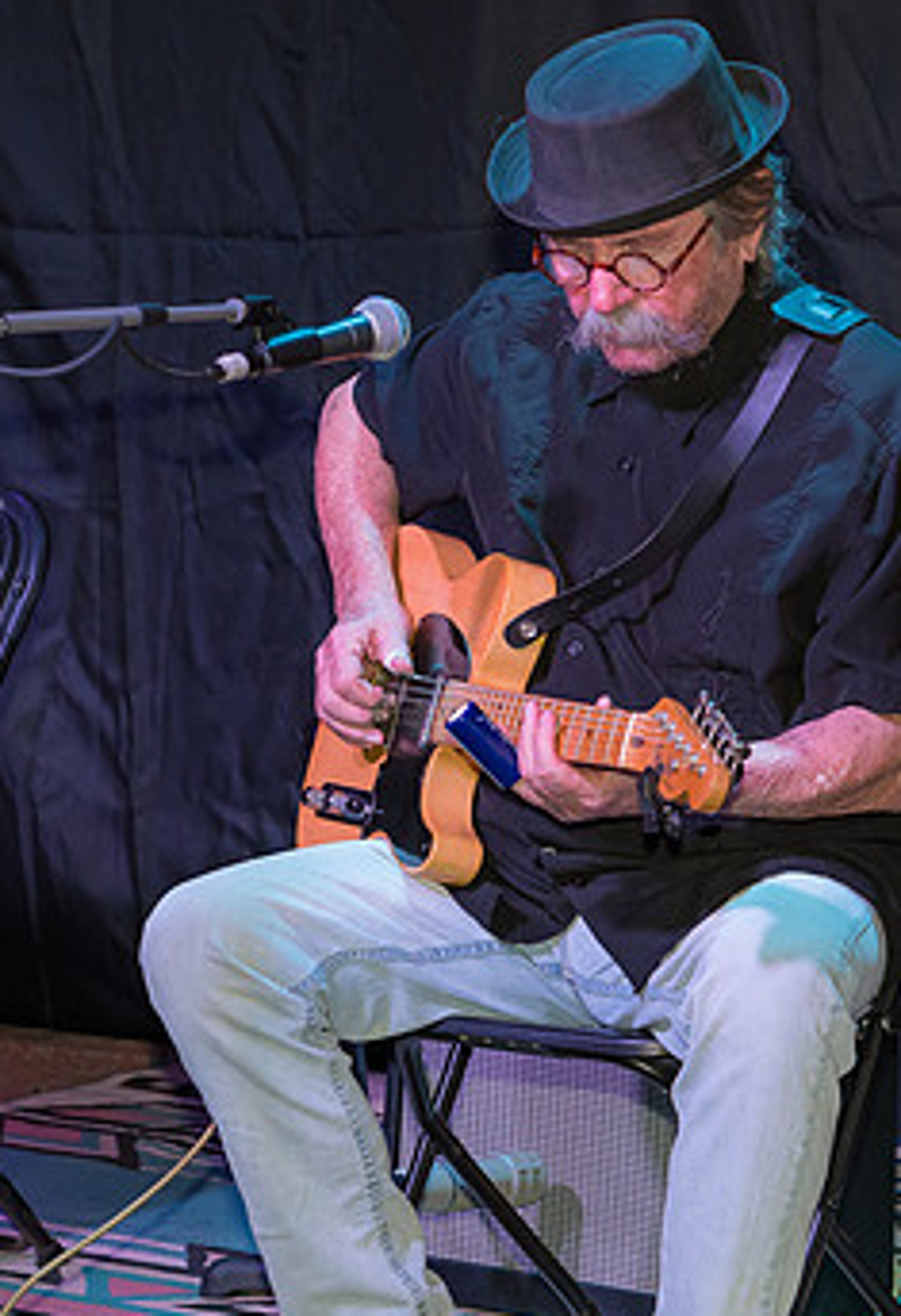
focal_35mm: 154
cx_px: 727
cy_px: 813
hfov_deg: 9.1
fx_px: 5674
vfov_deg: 13.2
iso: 1000
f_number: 5
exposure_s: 1/160
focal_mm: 62
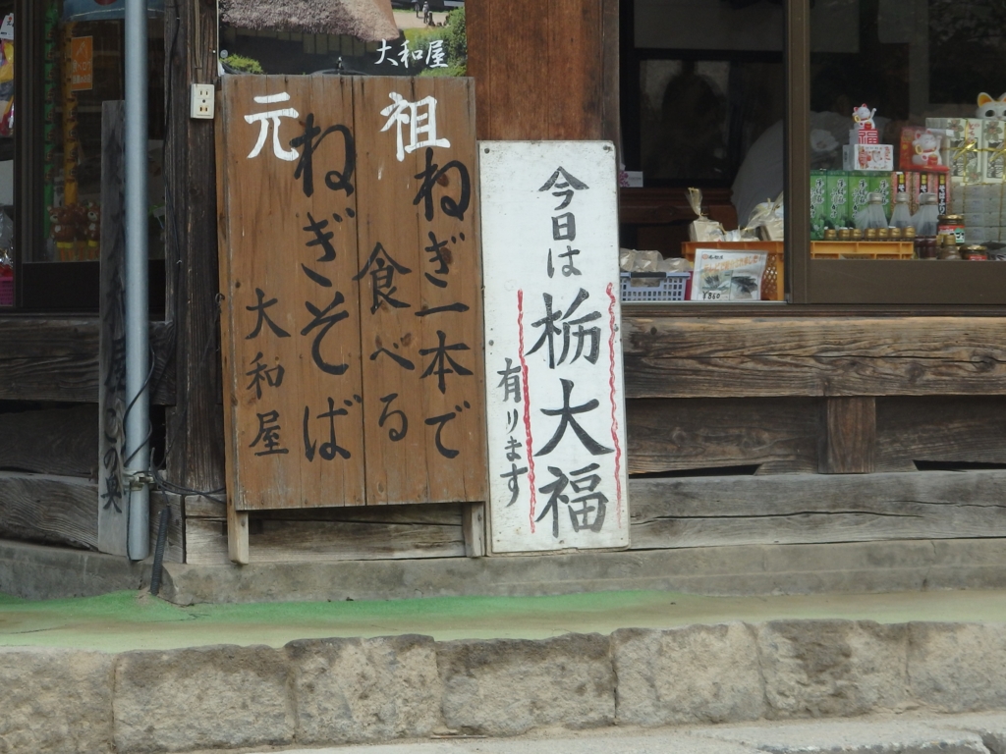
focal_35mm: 154
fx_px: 4476
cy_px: 377
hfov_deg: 12.8
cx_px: 503
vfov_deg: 9.6
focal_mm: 27.5
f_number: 5.5
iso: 200
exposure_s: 1/160
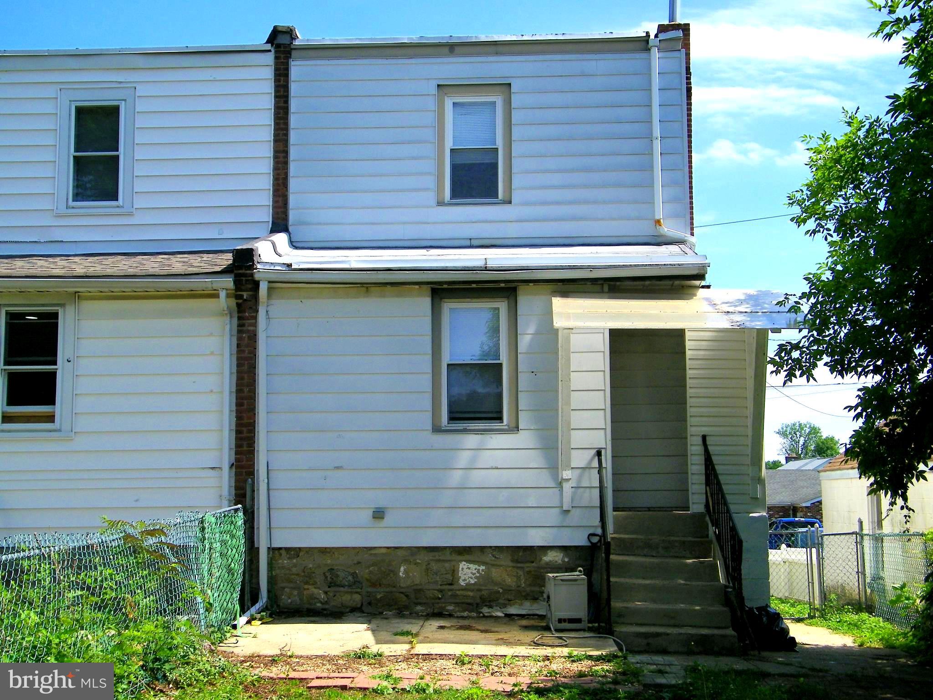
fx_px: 1159
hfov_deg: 43.9
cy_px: 350
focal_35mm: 43
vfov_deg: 33.6
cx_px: 466
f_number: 7.8
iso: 80
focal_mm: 7.7
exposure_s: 1/250
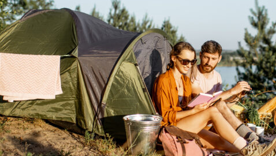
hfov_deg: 35.1
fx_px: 432
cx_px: 185
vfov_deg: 20.4
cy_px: 62
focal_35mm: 59
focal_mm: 35
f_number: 2
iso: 200
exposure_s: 1/5000
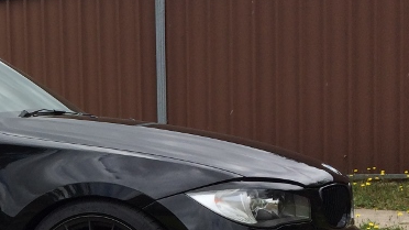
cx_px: -90
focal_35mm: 90
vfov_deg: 13.3
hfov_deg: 21.8
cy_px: 216
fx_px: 976
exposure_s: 1/1953
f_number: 2.2
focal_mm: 4.12
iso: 40
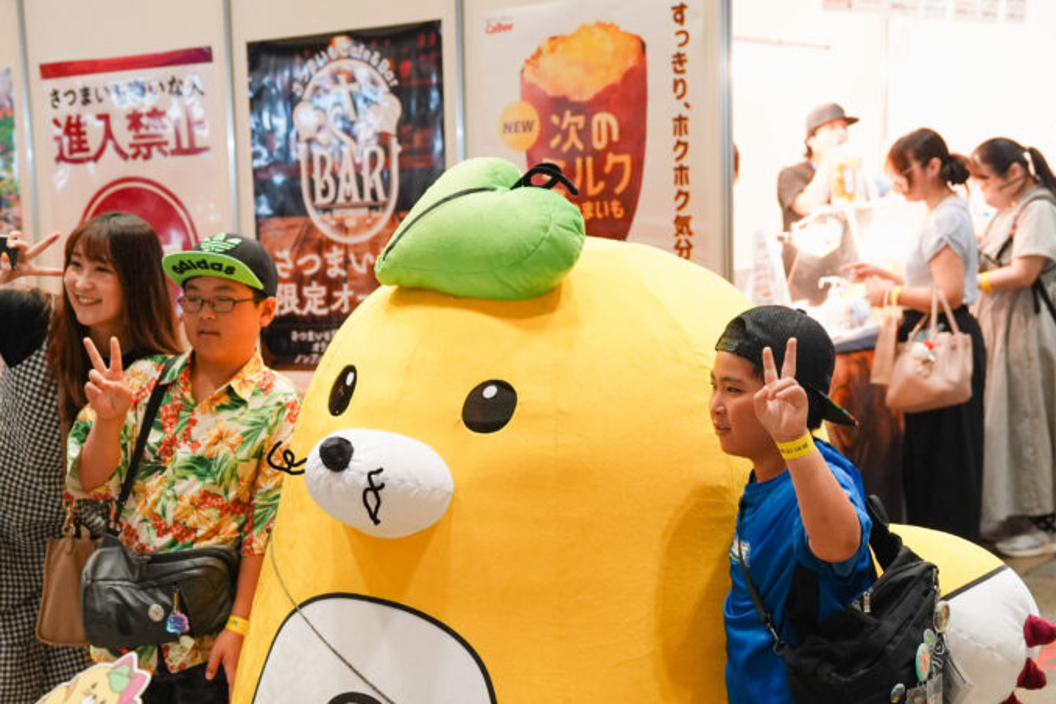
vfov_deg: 19.4
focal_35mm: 69
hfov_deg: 28.9
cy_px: 618
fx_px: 2024
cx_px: 304
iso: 1600
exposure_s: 1/100
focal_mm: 39
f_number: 3.5
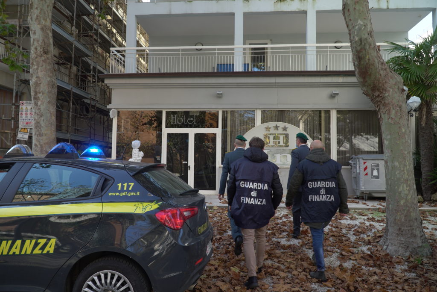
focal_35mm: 27
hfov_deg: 67.4
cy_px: 146
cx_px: 218
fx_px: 328
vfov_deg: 47.9
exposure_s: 1/100
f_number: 5
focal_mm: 18
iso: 100
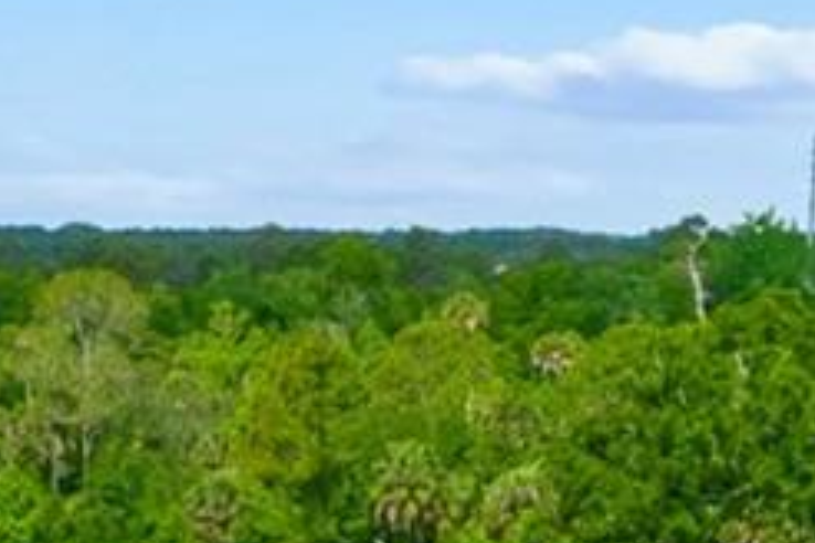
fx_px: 3237
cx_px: -83
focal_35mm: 143
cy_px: 1242
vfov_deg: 8.8
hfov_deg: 14.0
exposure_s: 1/640
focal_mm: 8.38
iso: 100
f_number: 2.8
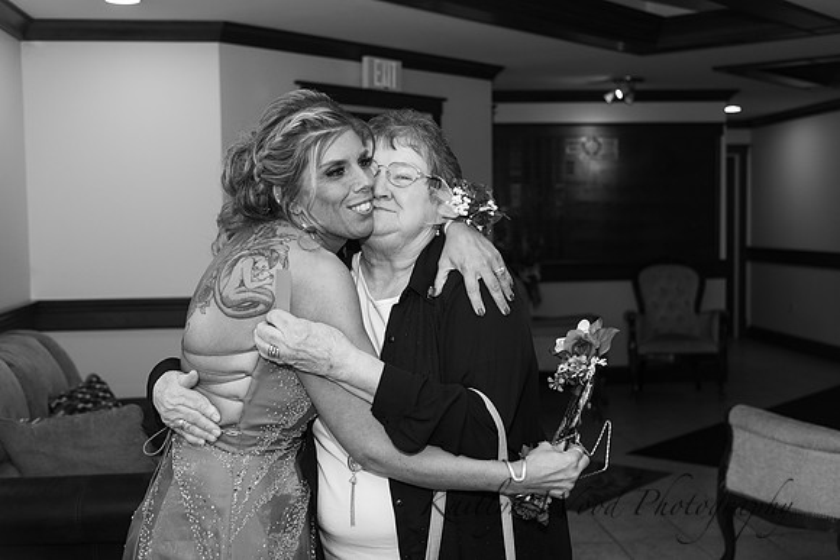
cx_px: 420
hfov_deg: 42.7
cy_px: 280
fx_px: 1074
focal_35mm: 46
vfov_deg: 29.3
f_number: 4
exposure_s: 1/200
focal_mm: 46
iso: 800
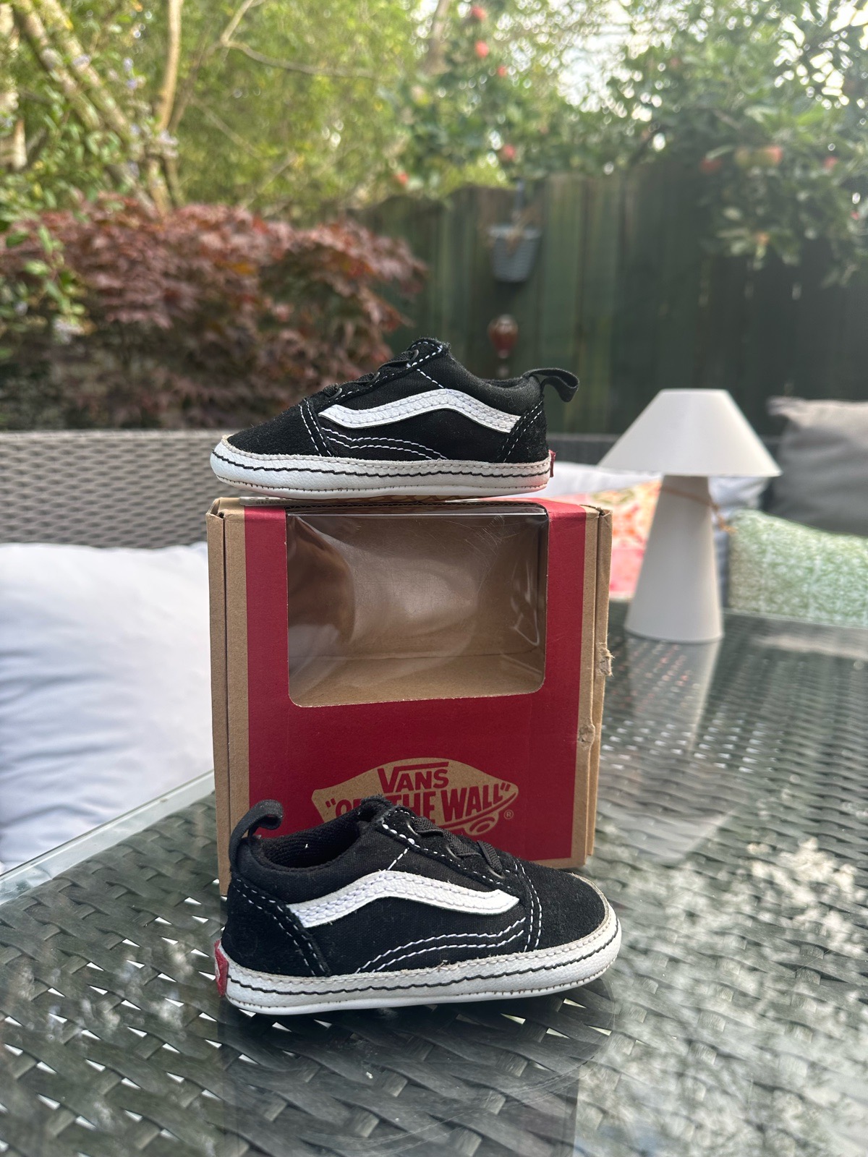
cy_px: 578
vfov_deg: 71.6
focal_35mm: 24
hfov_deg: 56.8
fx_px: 802
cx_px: 434
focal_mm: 6.86
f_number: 1.78
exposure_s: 1/263
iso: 80
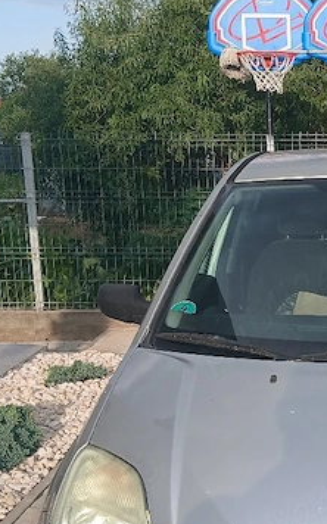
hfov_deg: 20.1
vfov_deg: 32.8
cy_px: 333
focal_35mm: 62
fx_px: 885
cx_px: 352
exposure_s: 1/222
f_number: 1.8
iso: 20
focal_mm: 3.98
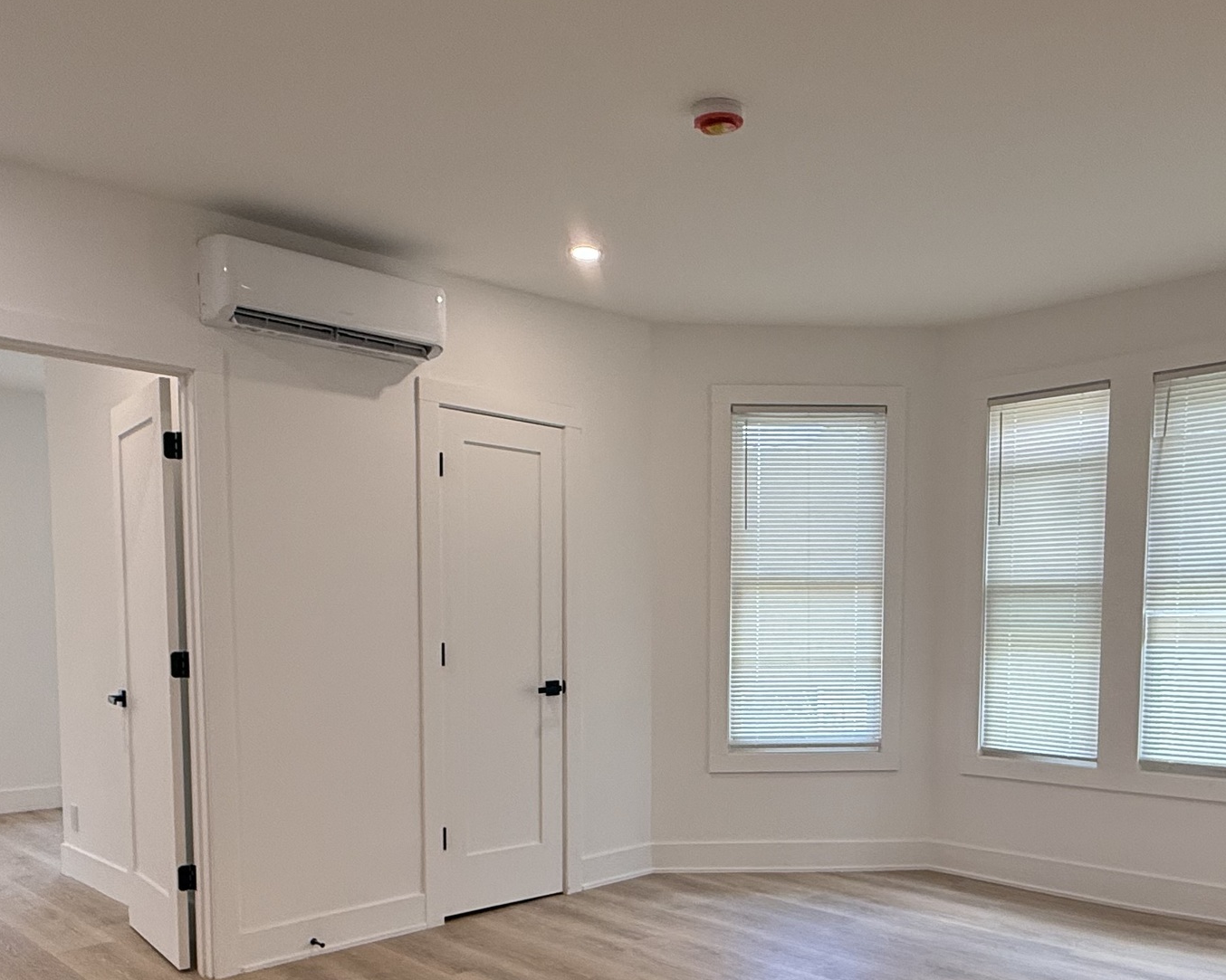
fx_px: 1125
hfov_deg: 56.7
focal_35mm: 31
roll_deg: -0.4
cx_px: 744
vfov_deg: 45.8
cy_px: 712
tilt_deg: -3.7
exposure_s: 1/120
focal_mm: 2.22
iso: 100
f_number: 2.2
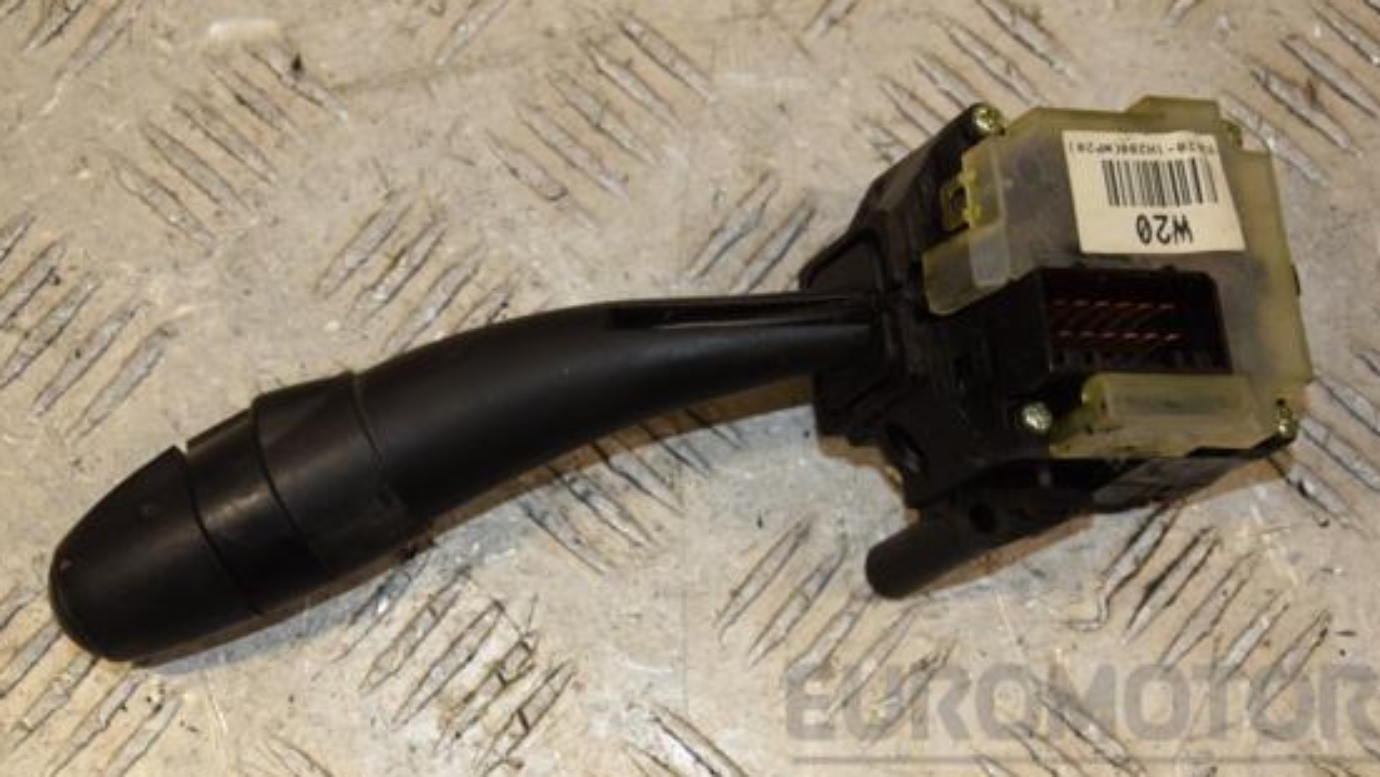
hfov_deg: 23.9
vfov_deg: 13.6
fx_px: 3257
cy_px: 368
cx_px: 739
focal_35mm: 89
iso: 800
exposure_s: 1/200
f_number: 7.1
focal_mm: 52
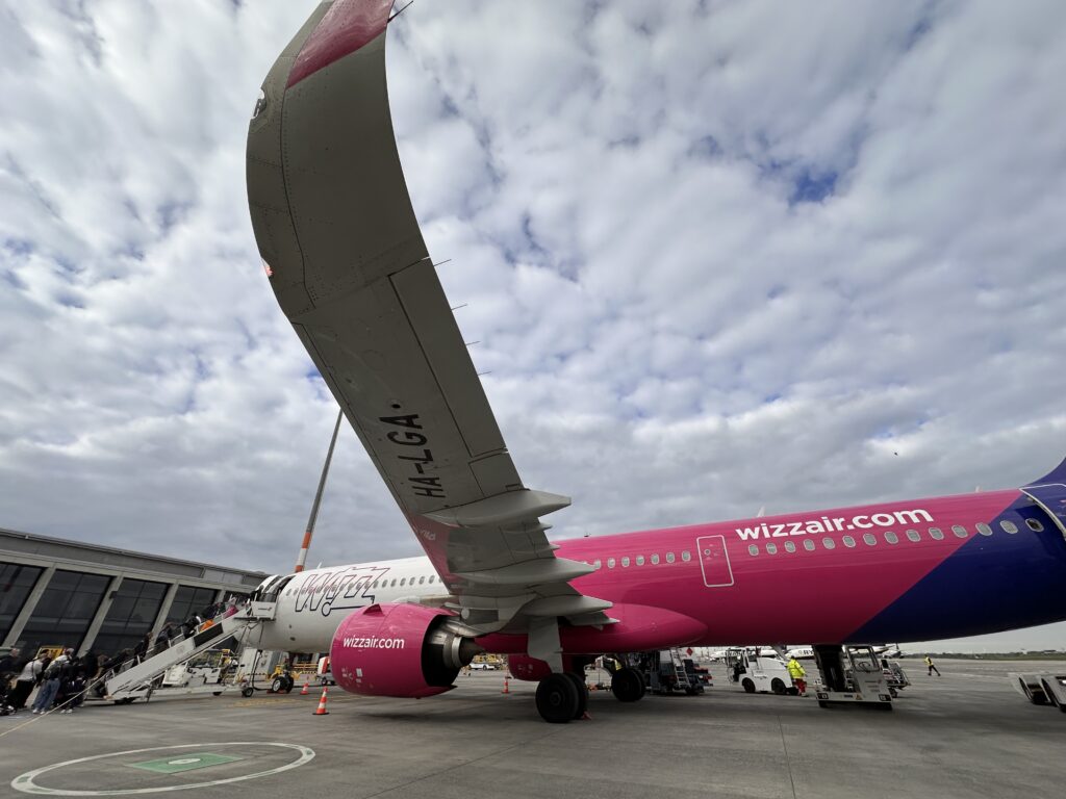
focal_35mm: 14
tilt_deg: +35.4
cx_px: 533
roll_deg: +1.6
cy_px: 400
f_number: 2.2
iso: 50
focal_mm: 2.22
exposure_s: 1/2564
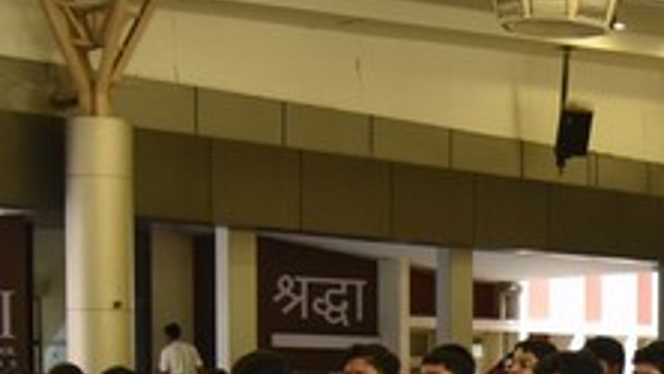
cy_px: 533
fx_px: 1796
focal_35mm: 102
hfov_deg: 19.1
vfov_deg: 11.5
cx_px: 909
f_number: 4
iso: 2500
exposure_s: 1/200
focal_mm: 24
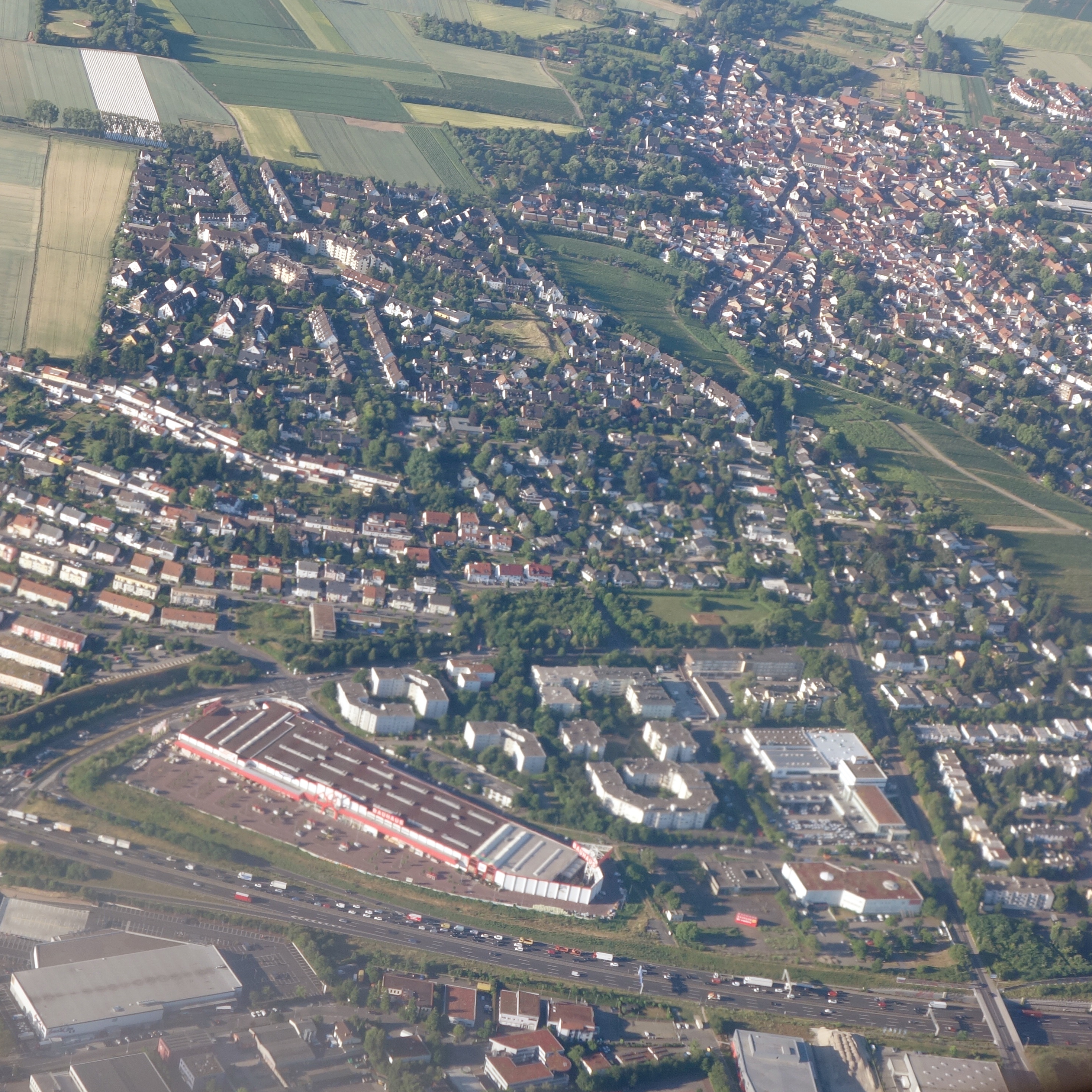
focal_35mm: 76
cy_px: 508
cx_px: 361
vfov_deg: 22.8
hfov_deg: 22.7
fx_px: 2712
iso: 125
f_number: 5.6
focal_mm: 17.8
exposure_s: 1/250
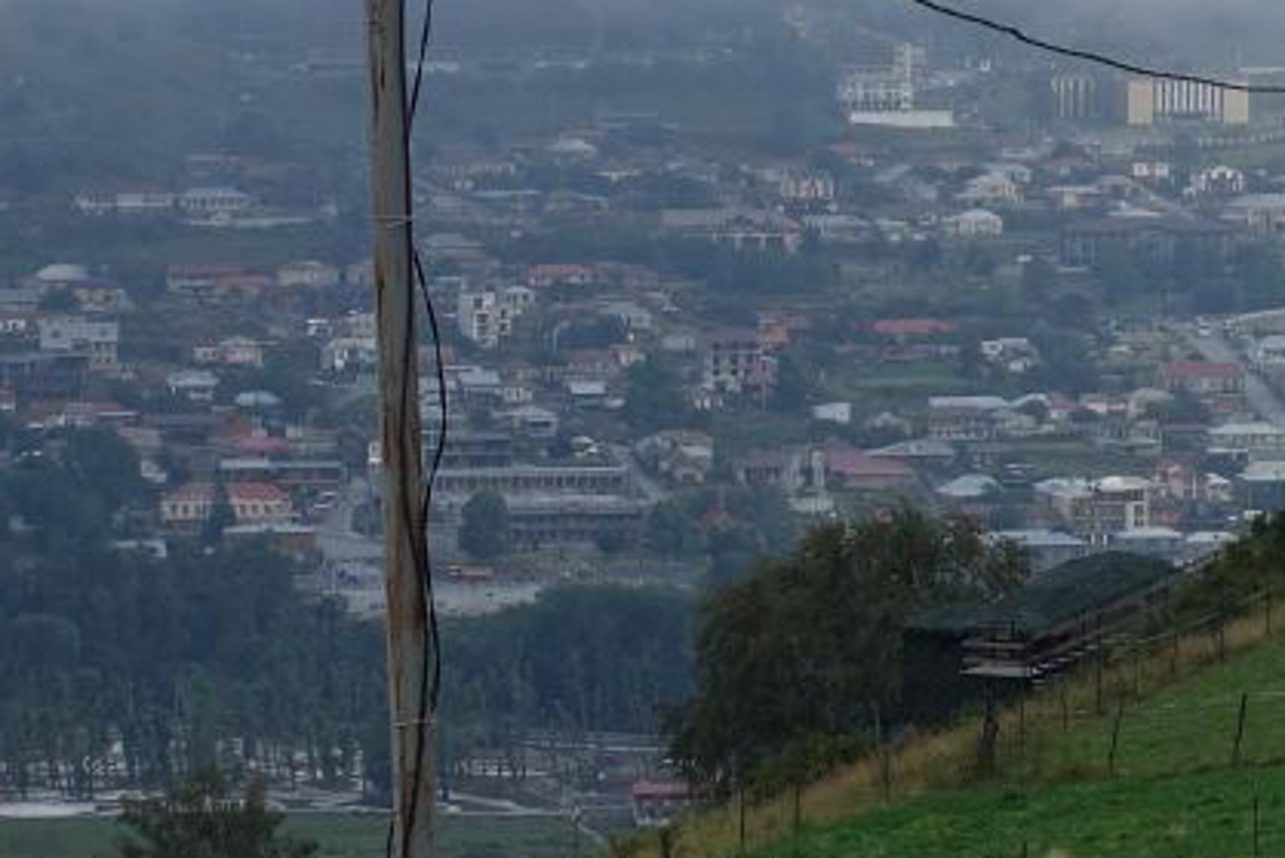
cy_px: 43
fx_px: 6891
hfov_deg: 10.5
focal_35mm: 193
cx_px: 1531
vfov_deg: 7.1
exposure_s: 1/160
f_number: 5.6
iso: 125
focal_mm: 21.79
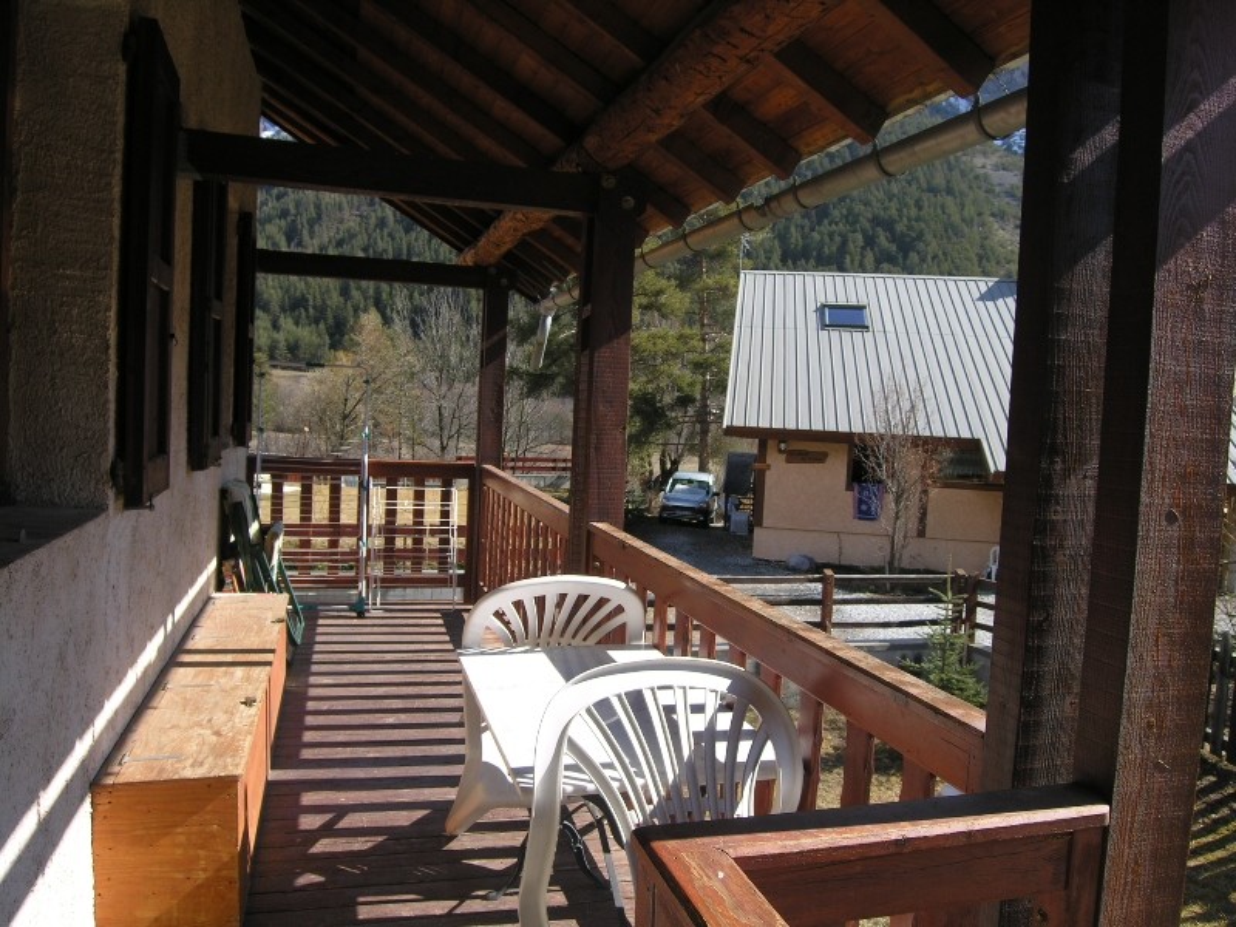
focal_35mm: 24
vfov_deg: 56.8
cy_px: 464
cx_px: 618
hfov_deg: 71.6
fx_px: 857
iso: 50
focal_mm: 6.1
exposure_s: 1/185
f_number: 4.5
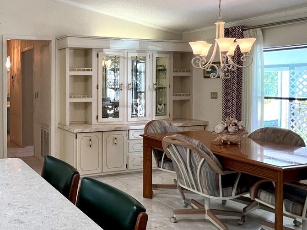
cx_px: 22
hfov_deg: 50.6
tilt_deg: -1.5
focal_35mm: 31
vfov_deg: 45.1
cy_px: 90
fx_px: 275
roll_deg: +0.5
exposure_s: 1/120
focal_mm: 1.57
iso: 125
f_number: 1.8
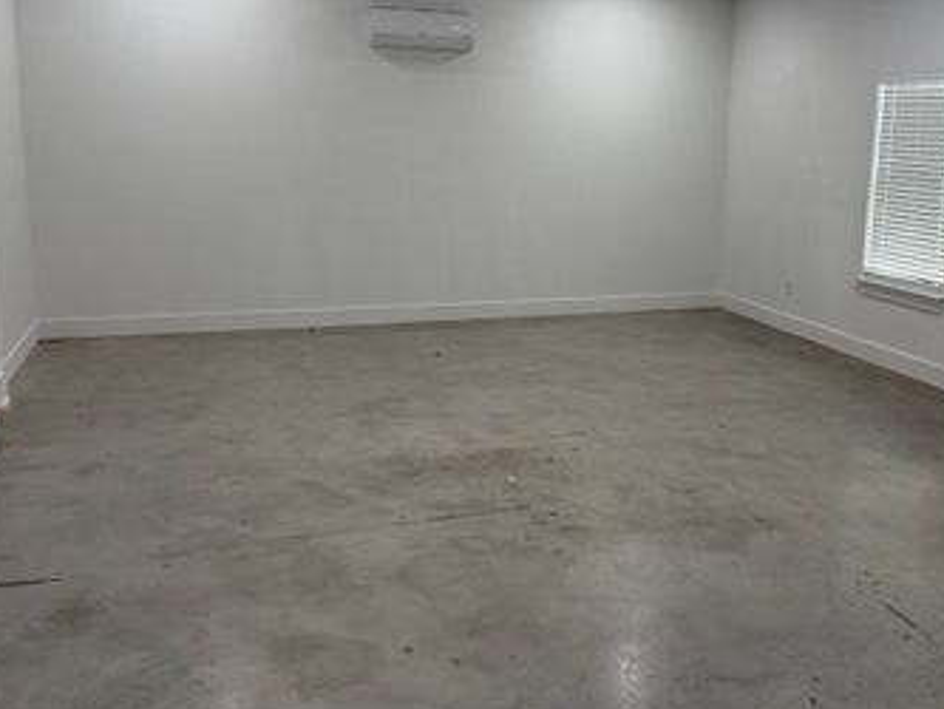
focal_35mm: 36
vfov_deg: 39.6
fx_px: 982
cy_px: 302
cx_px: 601
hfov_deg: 50.7
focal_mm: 6.76
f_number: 1.78
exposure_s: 1/120
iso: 160
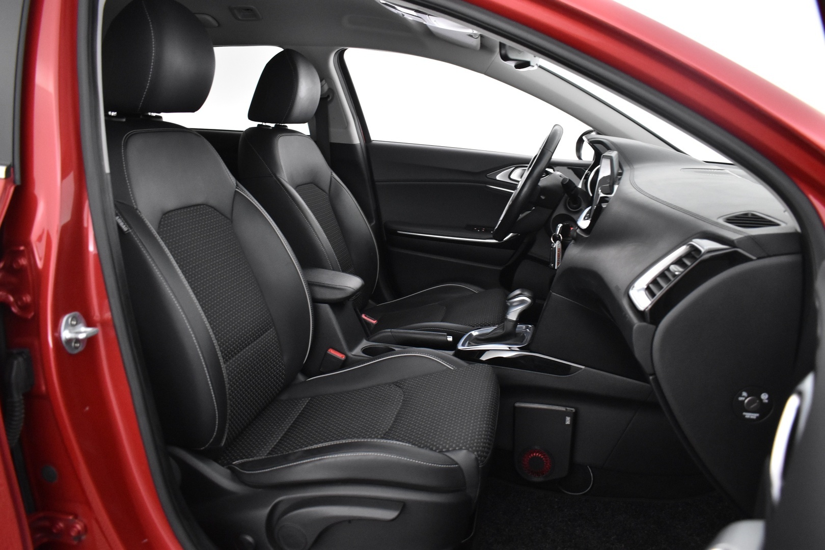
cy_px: 275
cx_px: 412
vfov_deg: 47.9
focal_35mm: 27
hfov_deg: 67.4
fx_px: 619
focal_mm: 18
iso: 2500
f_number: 3.5
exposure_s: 1/30
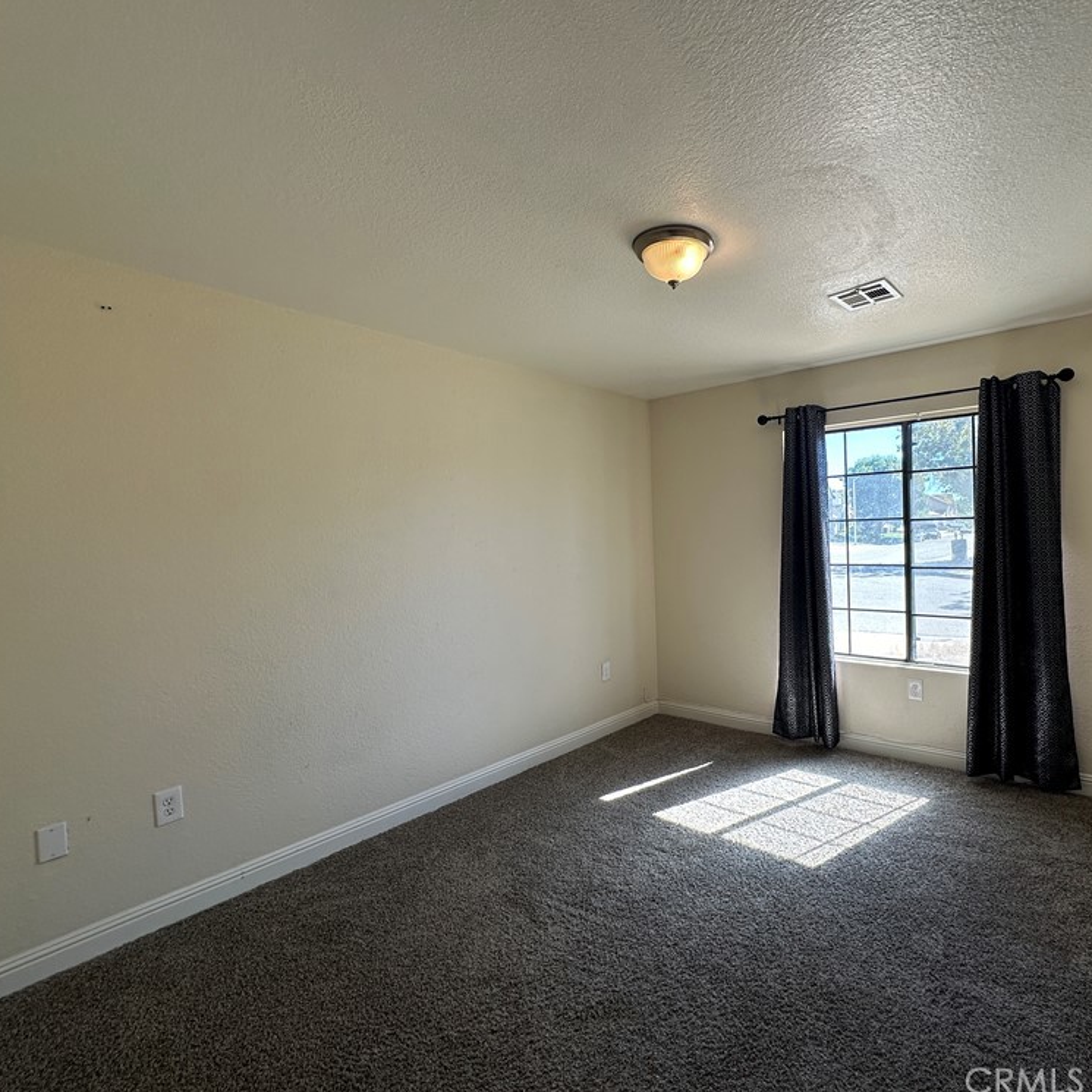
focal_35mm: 17
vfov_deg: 84.0
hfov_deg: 82.8
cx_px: 663
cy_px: 539
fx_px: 607
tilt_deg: -0.5
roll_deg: +1.2
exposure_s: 1/148
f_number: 2.2
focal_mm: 2.22
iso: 40
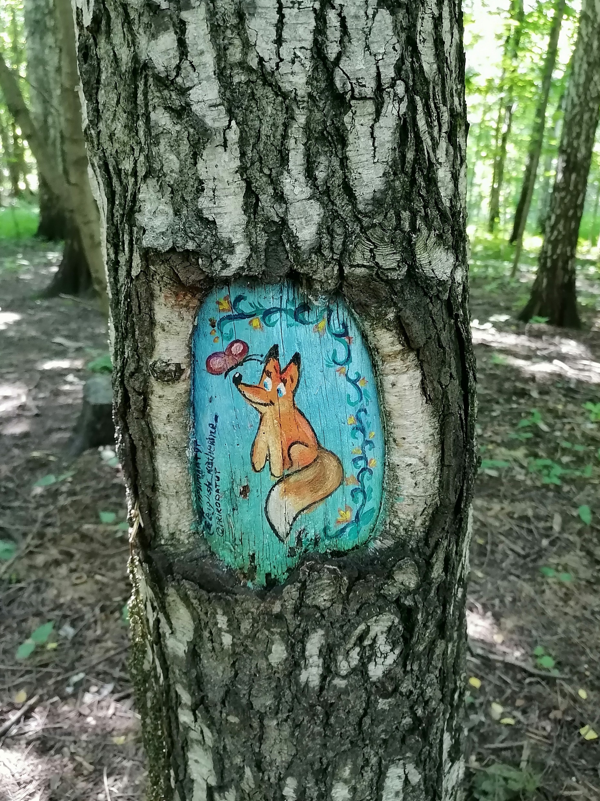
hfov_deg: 49.7
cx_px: 293
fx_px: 647
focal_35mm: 28
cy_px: 390
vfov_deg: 63.4
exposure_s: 1/60
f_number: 1.8
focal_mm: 5.3
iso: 500
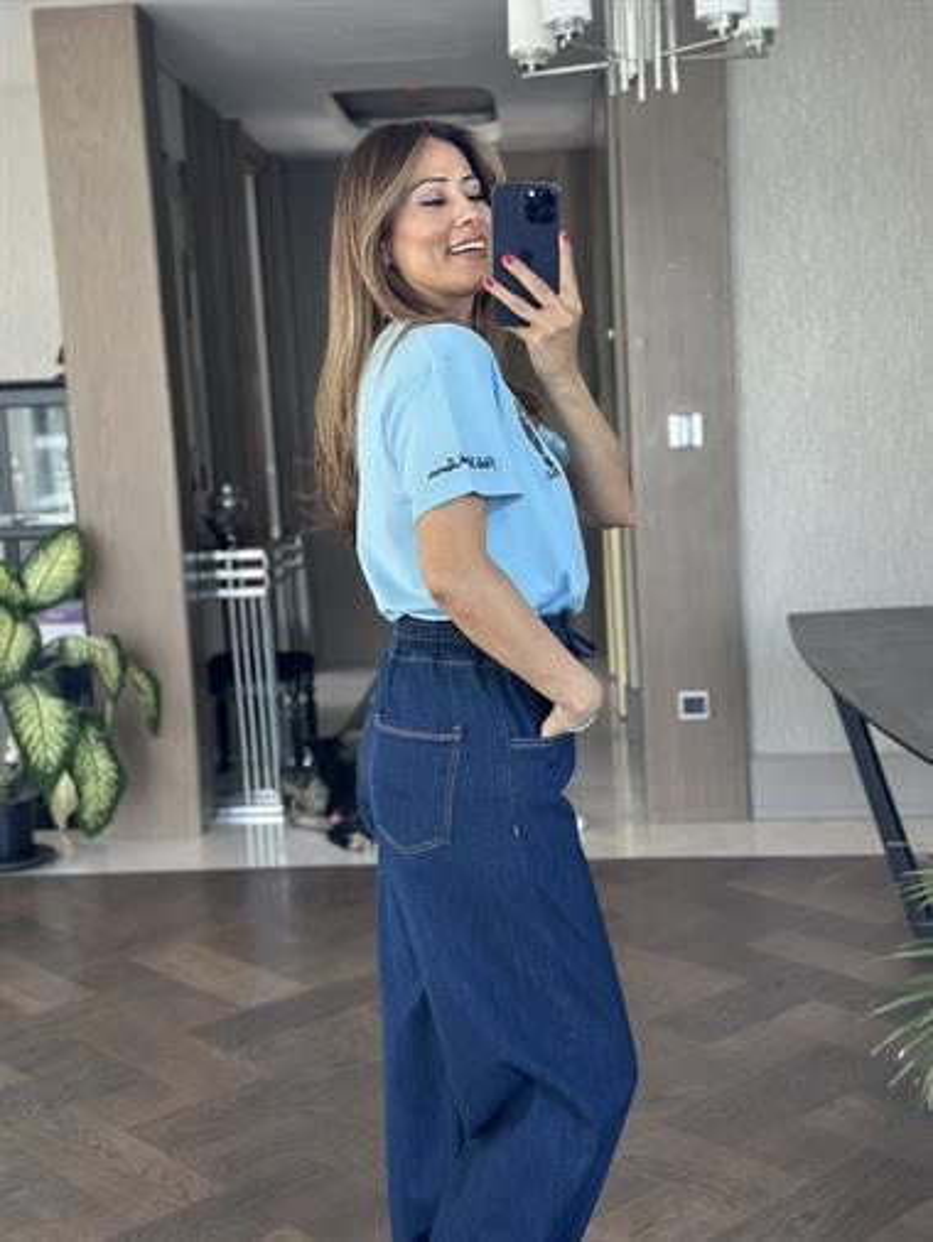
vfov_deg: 39.6
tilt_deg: -18.4
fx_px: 1724
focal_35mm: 48
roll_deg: +3.6
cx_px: 466
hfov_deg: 30.3
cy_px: 621
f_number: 1.78
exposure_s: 1/102
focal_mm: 6.86
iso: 125
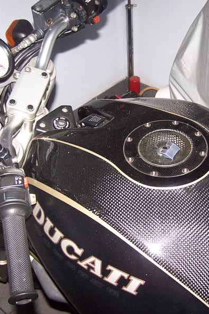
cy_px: 157
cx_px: 152
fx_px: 462
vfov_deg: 37.5
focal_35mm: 53
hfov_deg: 25.3
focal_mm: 6.3
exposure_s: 1/60
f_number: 2.8
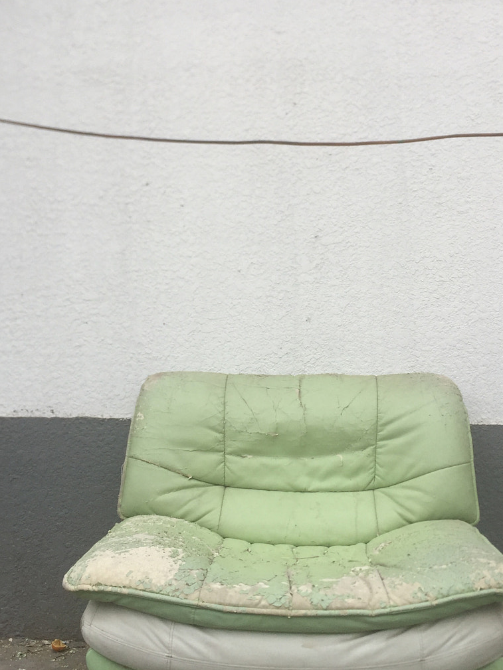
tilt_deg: +4.7
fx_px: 891
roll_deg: -0.8
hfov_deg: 31.5
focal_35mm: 46
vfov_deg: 41.2
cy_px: 290
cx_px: 265
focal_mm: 4.15
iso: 32
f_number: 2.2
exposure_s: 1/344
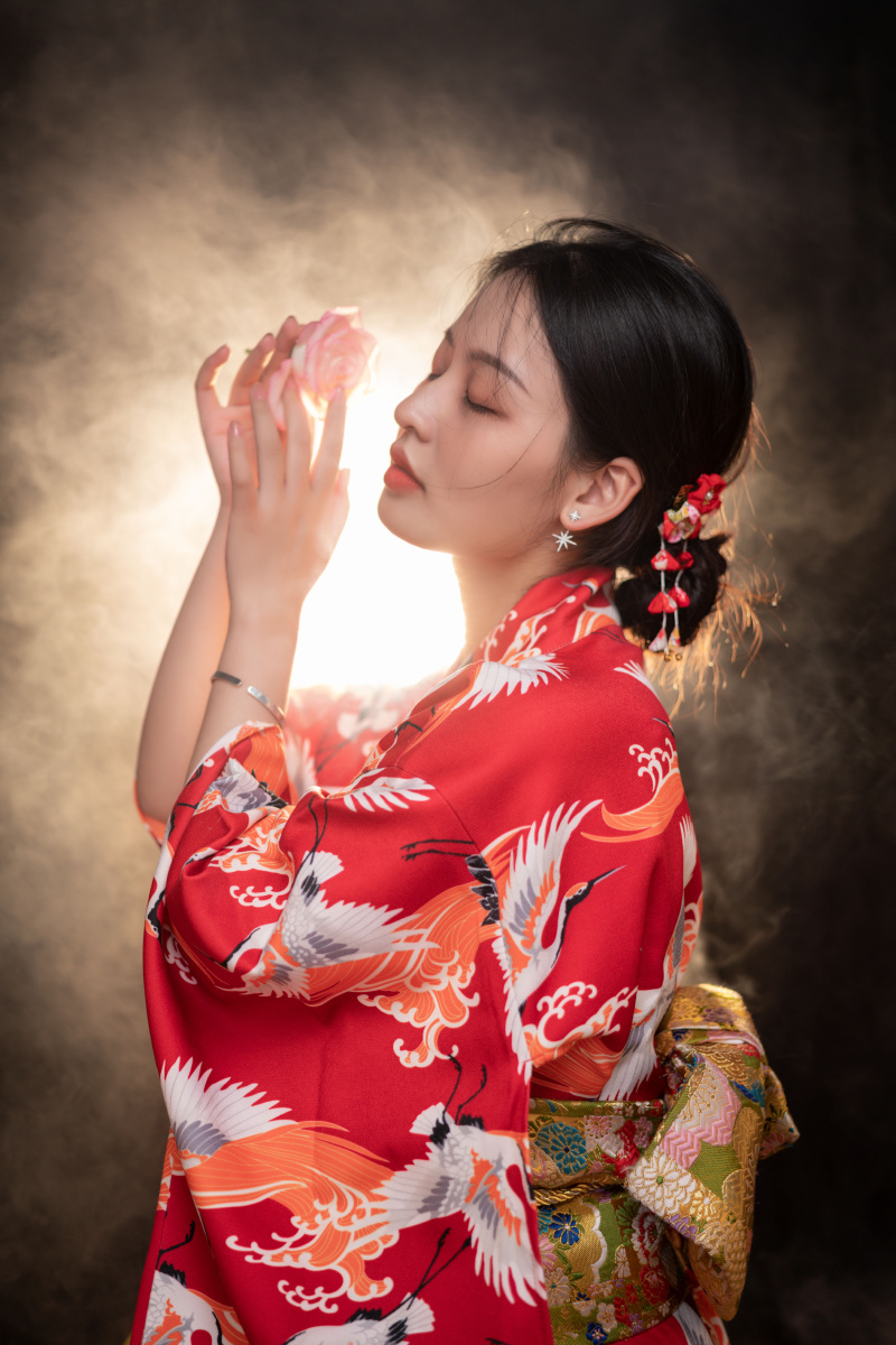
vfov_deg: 43.6
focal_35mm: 45
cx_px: 448
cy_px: 672
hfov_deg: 29.9
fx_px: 1680
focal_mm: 45
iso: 320
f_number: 2
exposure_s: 1/60
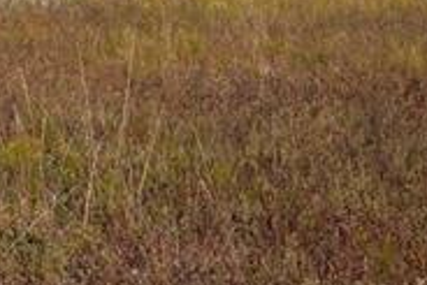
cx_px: -194
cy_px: -95
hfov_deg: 7.9
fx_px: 3039
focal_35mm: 256
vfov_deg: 5.3
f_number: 11
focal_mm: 46
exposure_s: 1/320
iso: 100
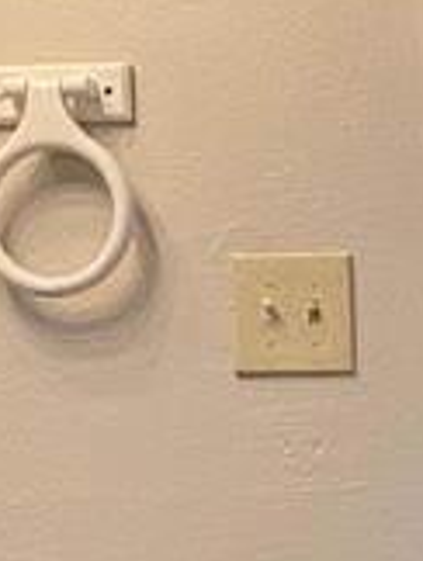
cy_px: 731
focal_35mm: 123
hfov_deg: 11.3
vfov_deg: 15.2
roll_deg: +1.0
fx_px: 1999
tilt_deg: -2.6
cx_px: 756
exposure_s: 1/60
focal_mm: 4.25
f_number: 1.8
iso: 80
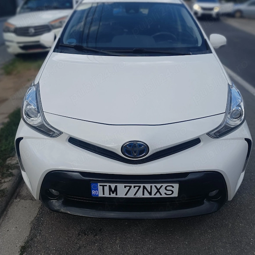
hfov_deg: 55.6
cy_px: 95
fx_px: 242
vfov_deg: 55.0
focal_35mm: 29
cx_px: 128
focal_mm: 4.71
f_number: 1.79
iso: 50
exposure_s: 1/412
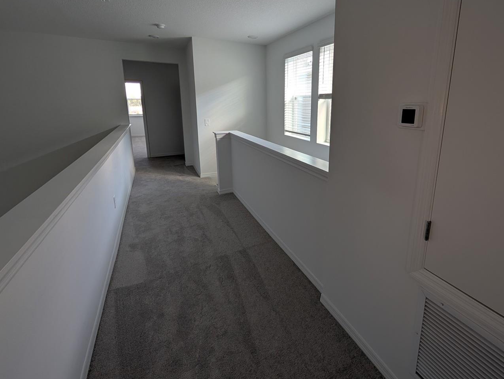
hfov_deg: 97.6
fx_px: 219
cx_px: 283
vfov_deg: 80.9
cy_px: 150
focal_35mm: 15
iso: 53
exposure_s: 1/88.6
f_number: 1.7
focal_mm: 2.02
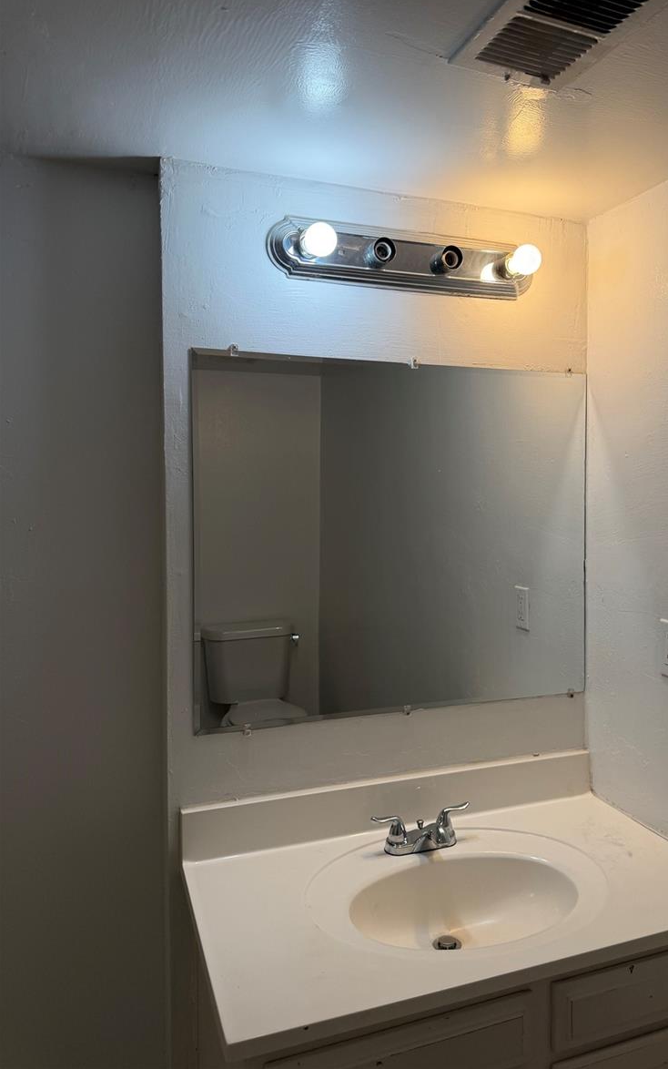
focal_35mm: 26
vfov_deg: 70.4
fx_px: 757
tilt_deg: -0.6
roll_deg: -0.5
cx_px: 409
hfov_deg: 47.3
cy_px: 524
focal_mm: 6.76
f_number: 1.78
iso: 80
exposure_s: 1/174
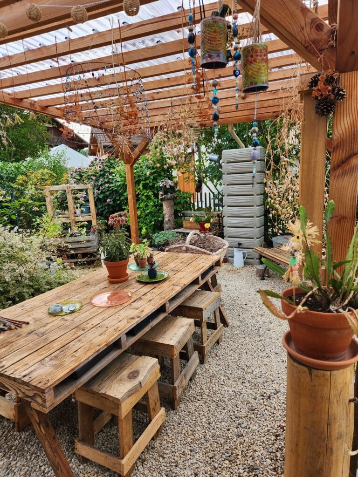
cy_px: 238
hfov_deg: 58.9
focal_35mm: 23
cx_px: 179
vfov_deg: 73.9
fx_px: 317
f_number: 1.8
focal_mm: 5.4
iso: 20
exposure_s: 1/186
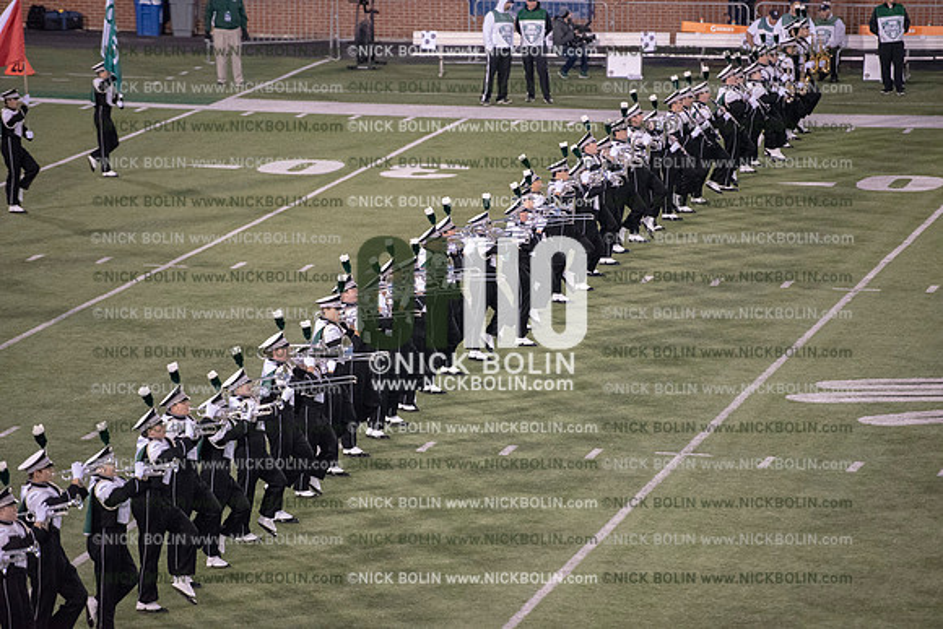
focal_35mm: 200
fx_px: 5240
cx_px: 472
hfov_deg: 10.3
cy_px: 314
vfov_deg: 6.9
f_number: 3.2
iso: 5000
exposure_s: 1/1250
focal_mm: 200
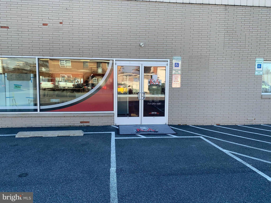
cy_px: 102
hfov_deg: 67.3
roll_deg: -2.5
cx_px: 136
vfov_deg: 53.1
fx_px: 204
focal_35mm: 26
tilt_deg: -1.6
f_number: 1.8
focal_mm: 4.25
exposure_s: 1/394
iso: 25
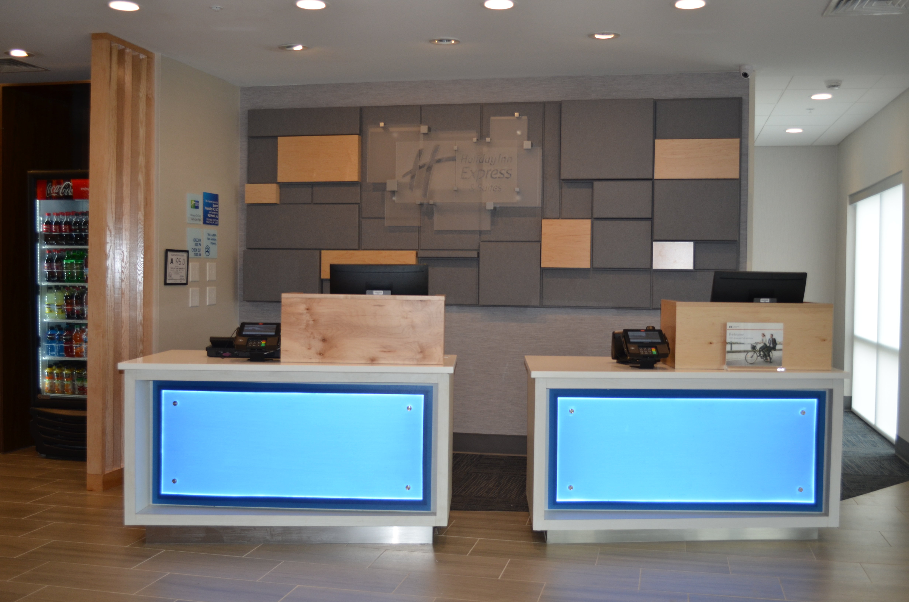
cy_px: 301
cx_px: 454
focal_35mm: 39
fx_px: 983
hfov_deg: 49.6
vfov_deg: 34.1
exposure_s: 1/125
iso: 360
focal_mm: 26
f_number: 4.2
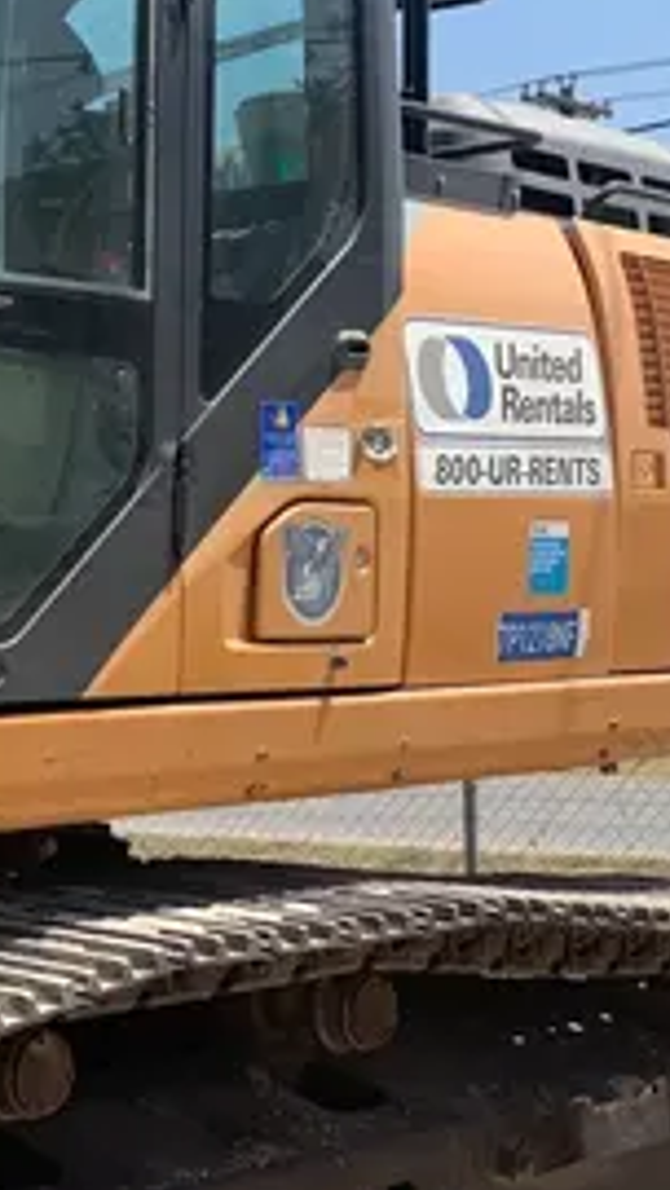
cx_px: -106
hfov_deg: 15.2
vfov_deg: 27.5
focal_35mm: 77
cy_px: 580
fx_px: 2430
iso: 25
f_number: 1.8
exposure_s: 1/2114
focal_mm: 4.25
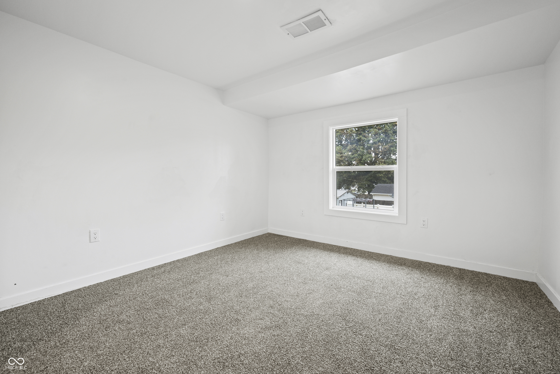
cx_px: 280
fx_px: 233
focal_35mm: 15
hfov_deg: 100.4
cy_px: 187
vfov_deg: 77.3
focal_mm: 15
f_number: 10
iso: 4000
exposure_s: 1/15
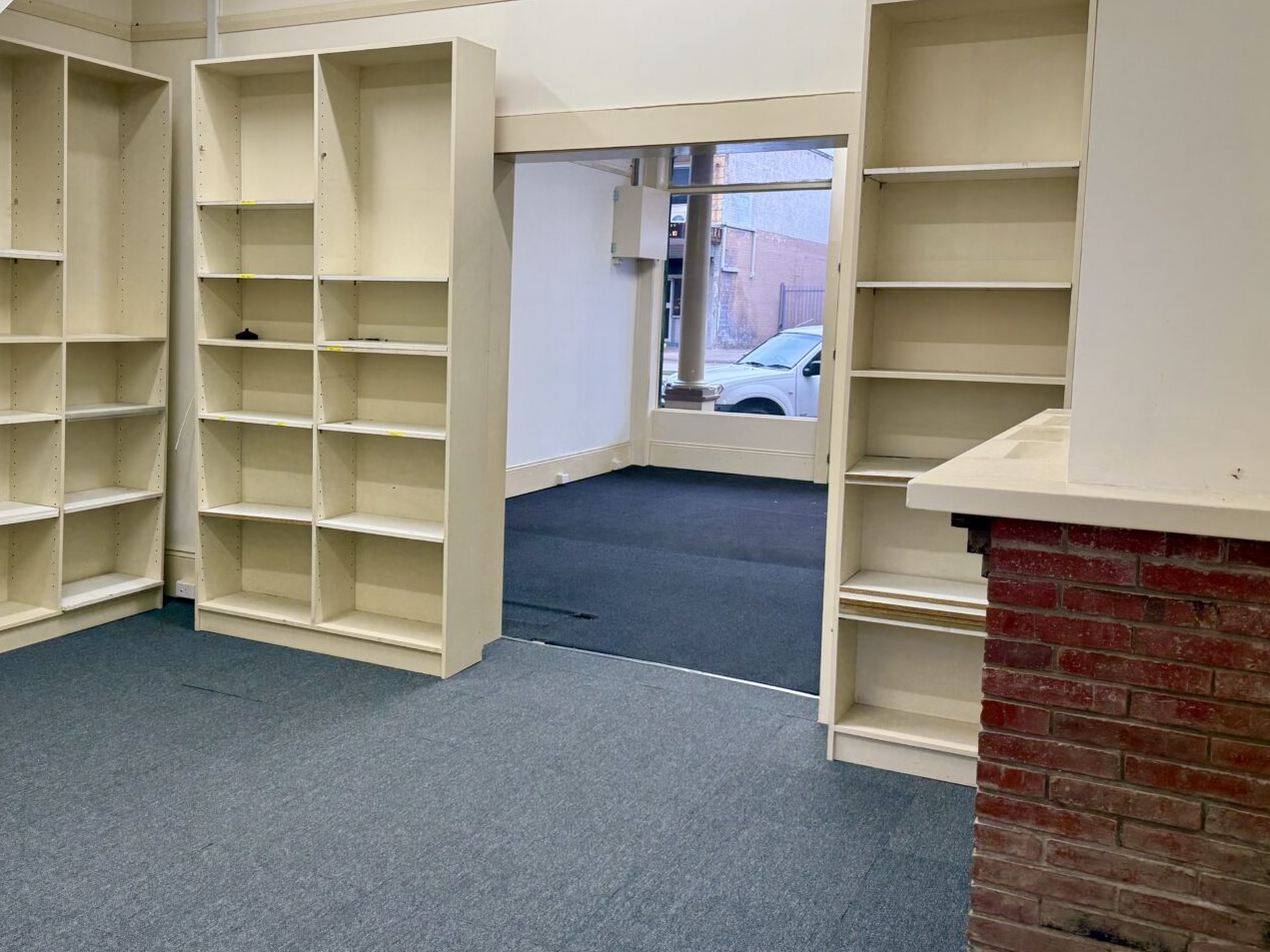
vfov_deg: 41.7
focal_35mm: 34
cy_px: 410
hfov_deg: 53.0
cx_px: 430
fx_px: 1247
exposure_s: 1/100
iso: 100
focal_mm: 6.76
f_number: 1.78
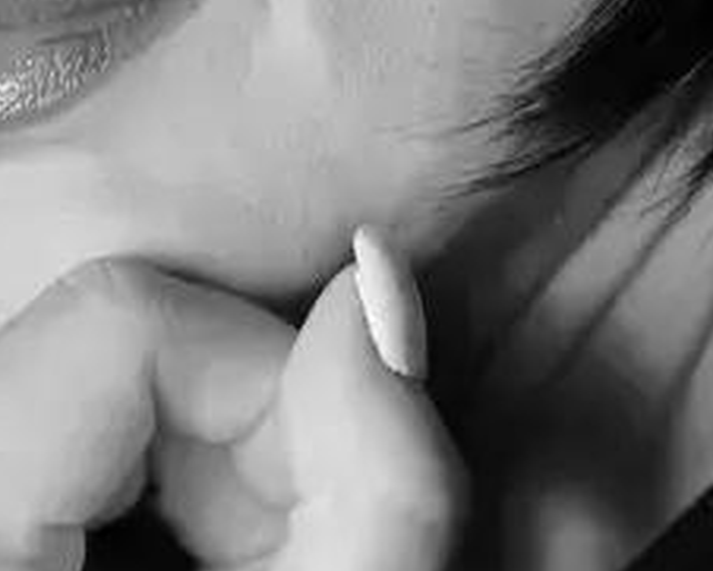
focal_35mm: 316
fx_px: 6671
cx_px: -322
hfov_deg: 6.1
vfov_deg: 4.9
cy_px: -199
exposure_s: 1/50
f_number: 3.2
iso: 320
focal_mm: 70
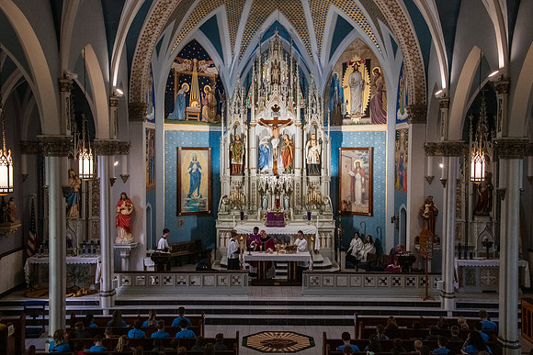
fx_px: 646
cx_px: 266
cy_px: 178
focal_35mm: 44
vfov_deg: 30.8
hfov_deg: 44.8
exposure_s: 1/80
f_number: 14
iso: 4000
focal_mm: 42
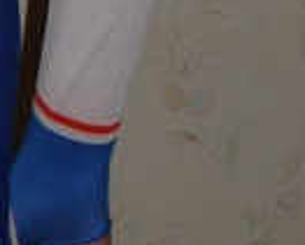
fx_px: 2042
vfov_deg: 6.8
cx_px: -217
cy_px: -79
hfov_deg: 8.3
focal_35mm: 226
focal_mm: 7.8
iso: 50
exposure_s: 1/30
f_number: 2.8
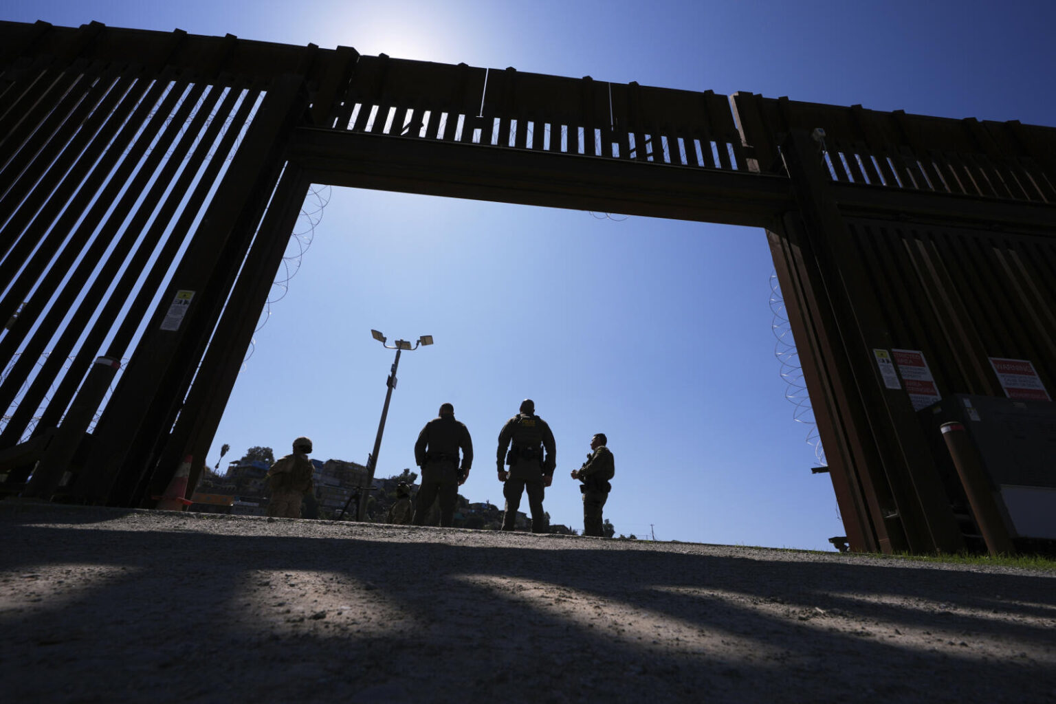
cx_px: 528
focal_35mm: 16
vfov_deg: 73.7
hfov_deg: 96.7
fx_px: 469
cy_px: 352
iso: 250
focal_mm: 16
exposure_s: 1/1000
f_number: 11
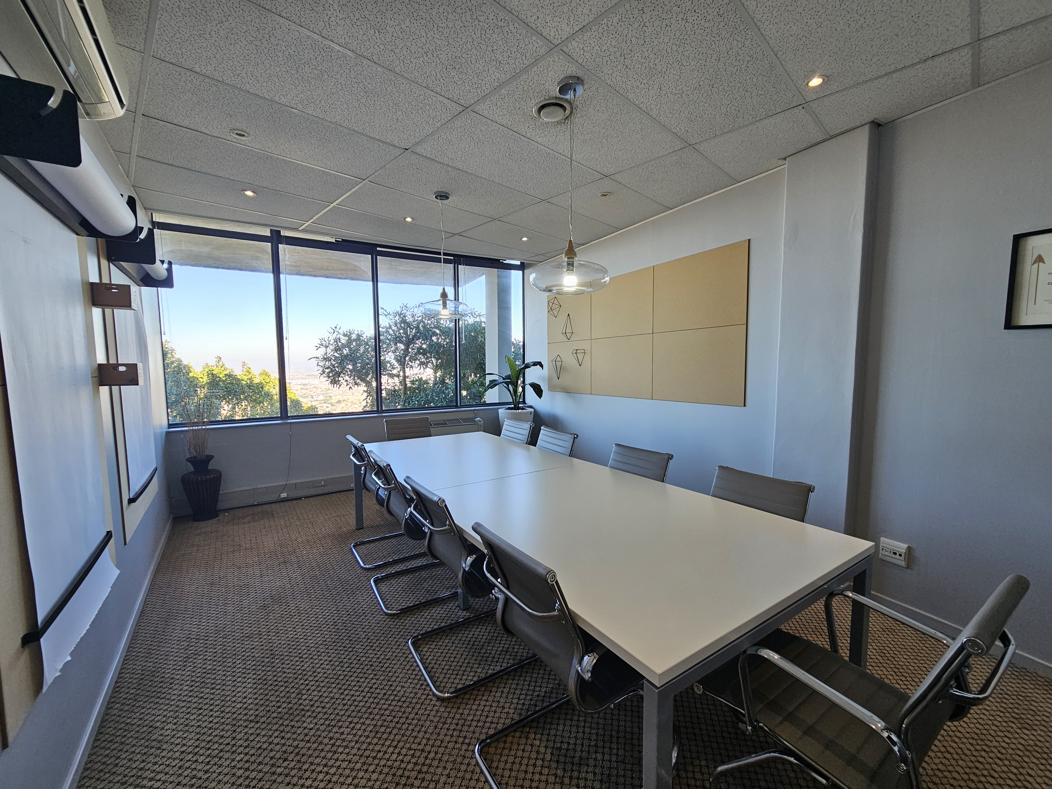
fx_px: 395
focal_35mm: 13
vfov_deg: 89.9
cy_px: 394
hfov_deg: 106.2
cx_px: 526
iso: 50
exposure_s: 1/100
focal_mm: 2.2
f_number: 2.2
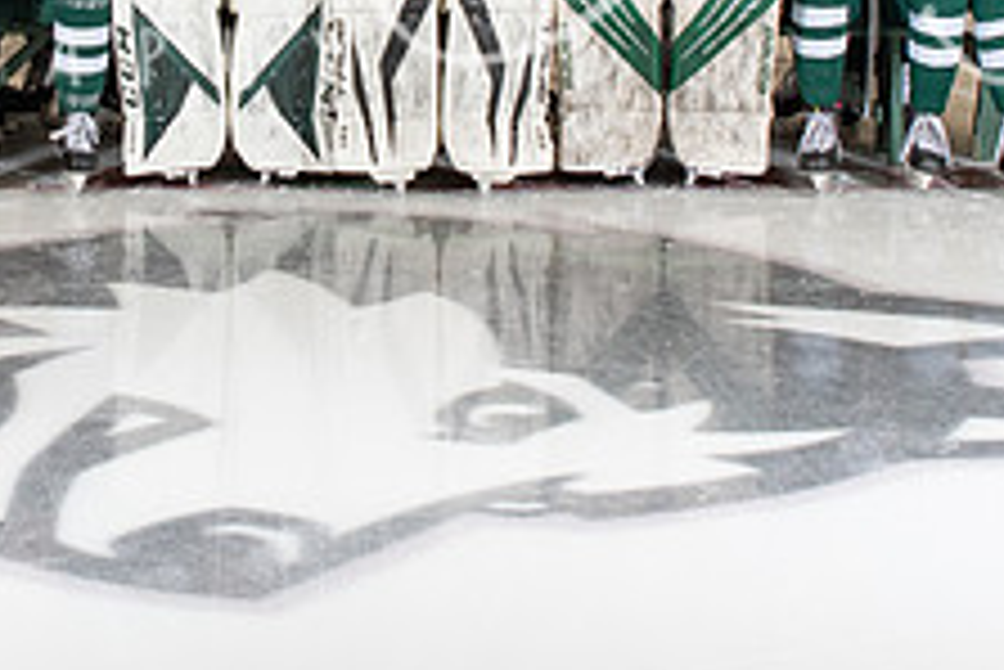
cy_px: -121
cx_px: 290
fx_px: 3070
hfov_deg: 18.5
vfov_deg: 12.2
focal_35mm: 110
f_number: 7.1
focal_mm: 24
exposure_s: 1/160
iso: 400
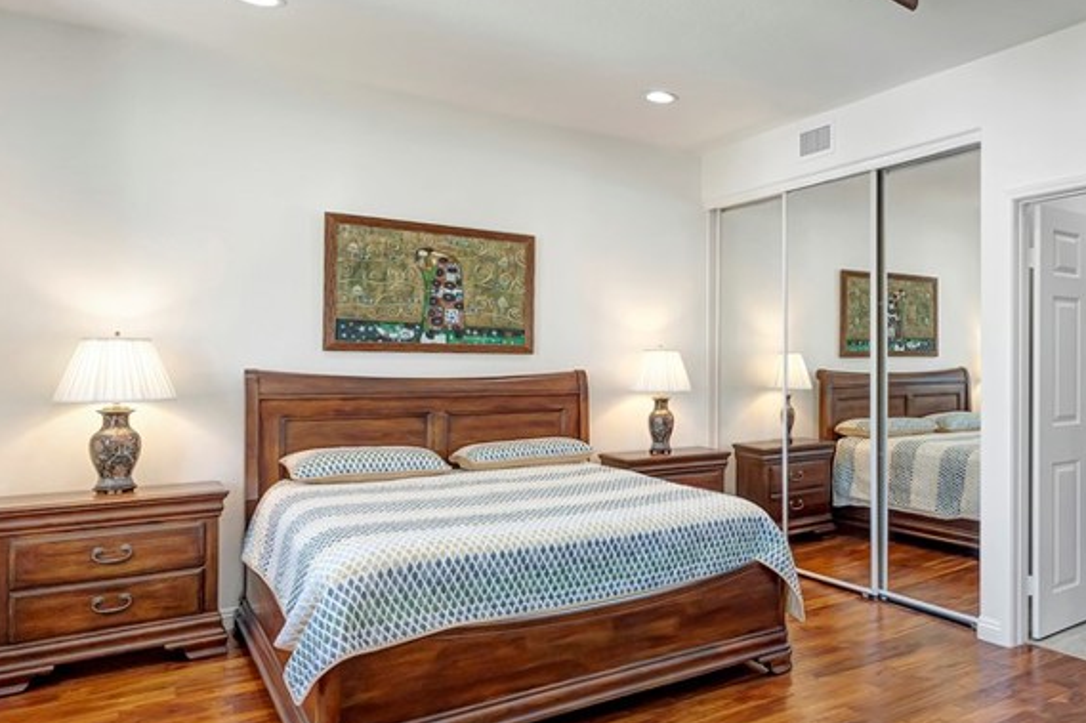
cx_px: 926
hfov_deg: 59.8
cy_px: 364
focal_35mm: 27
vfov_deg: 47.9
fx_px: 814
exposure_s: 1/320
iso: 400
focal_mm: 10
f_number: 2.8
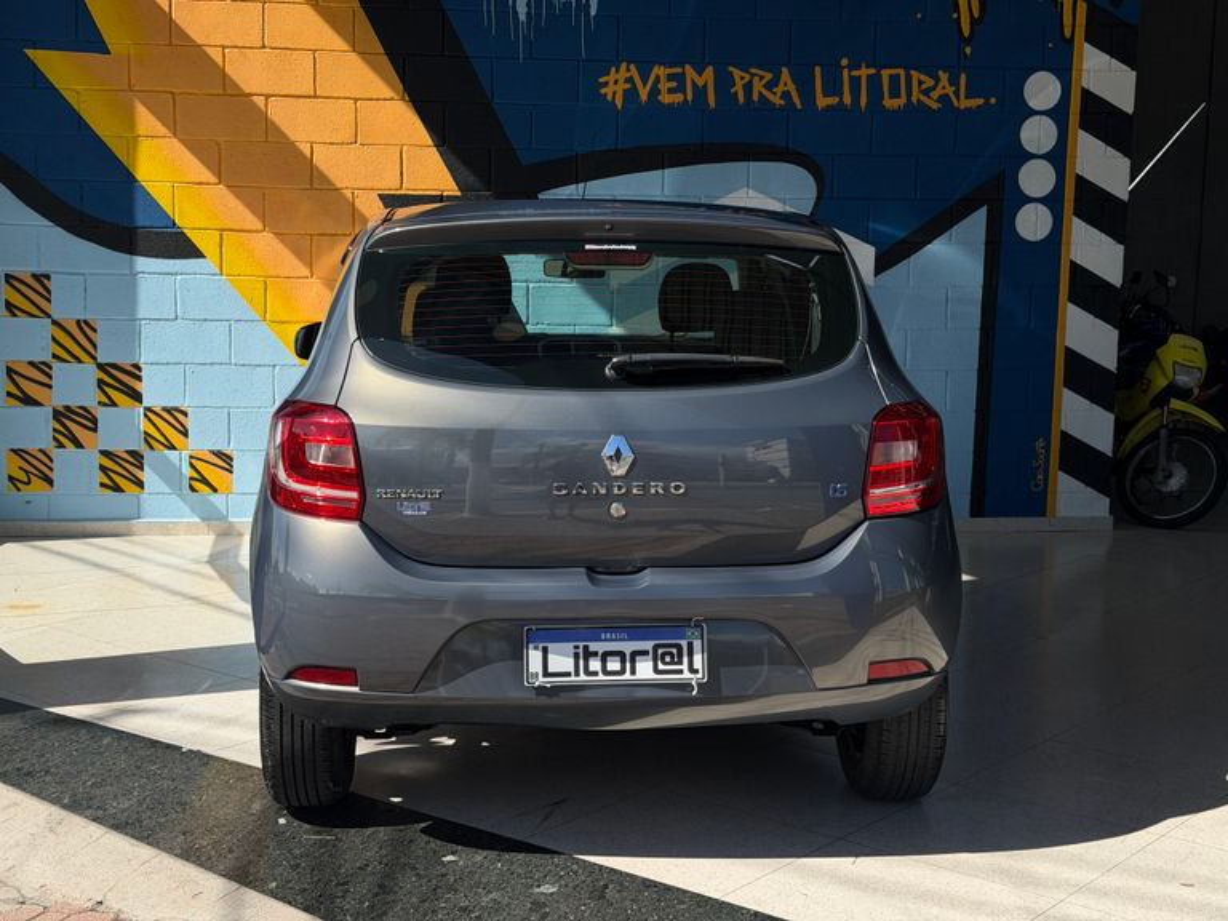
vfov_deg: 30.3
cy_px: 460
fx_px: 1703
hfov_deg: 39.7
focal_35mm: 48
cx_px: 614
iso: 100
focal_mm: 6.76
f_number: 1.78
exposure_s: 1/5208
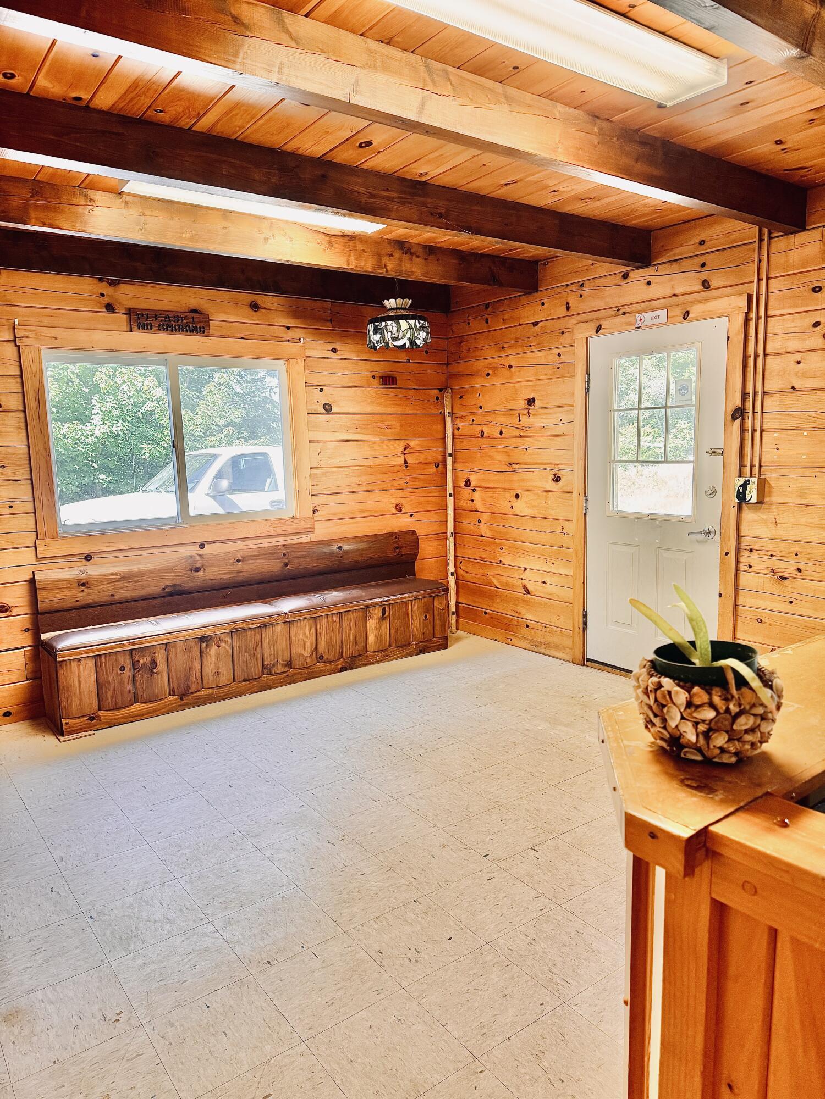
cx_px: 412
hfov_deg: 56.8
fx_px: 763
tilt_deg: -9.3
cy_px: 550
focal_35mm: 24
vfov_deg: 71.6
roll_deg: +1.5
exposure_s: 1/120
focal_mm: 6.76
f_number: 1.78
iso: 160
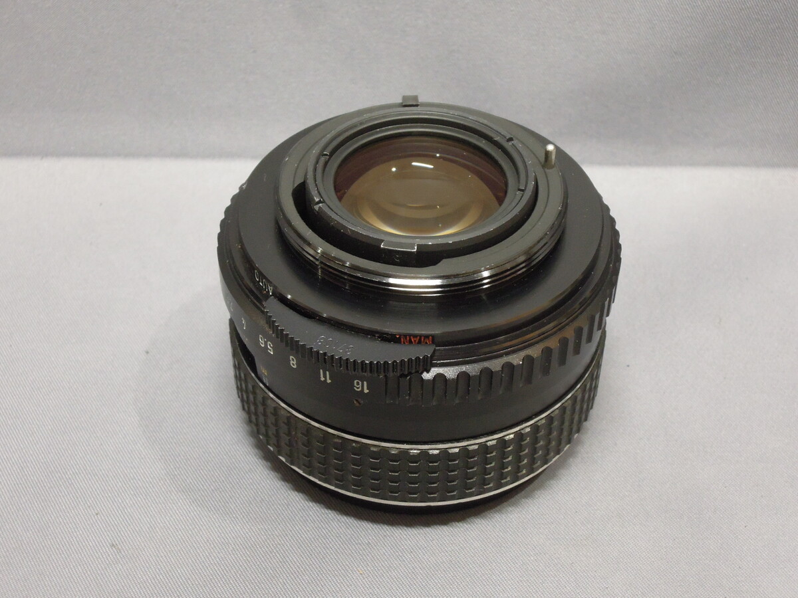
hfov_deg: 31.2
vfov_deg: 23.7
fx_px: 1429
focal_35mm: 62
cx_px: 399
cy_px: 299
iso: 800
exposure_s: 1/15
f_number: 5.9
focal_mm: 11.1
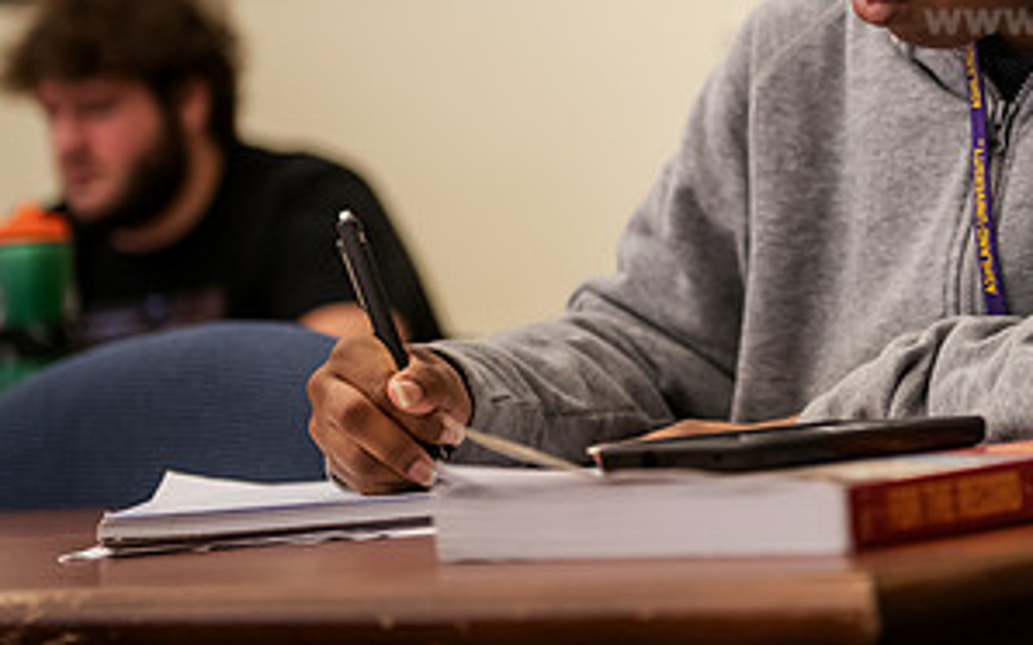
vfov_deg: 11.3
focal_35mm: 115
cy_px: 92
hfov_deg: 18.0
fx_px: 3236
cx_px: 766
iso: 1000
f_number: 2.8
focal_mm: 58
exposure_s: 1/200
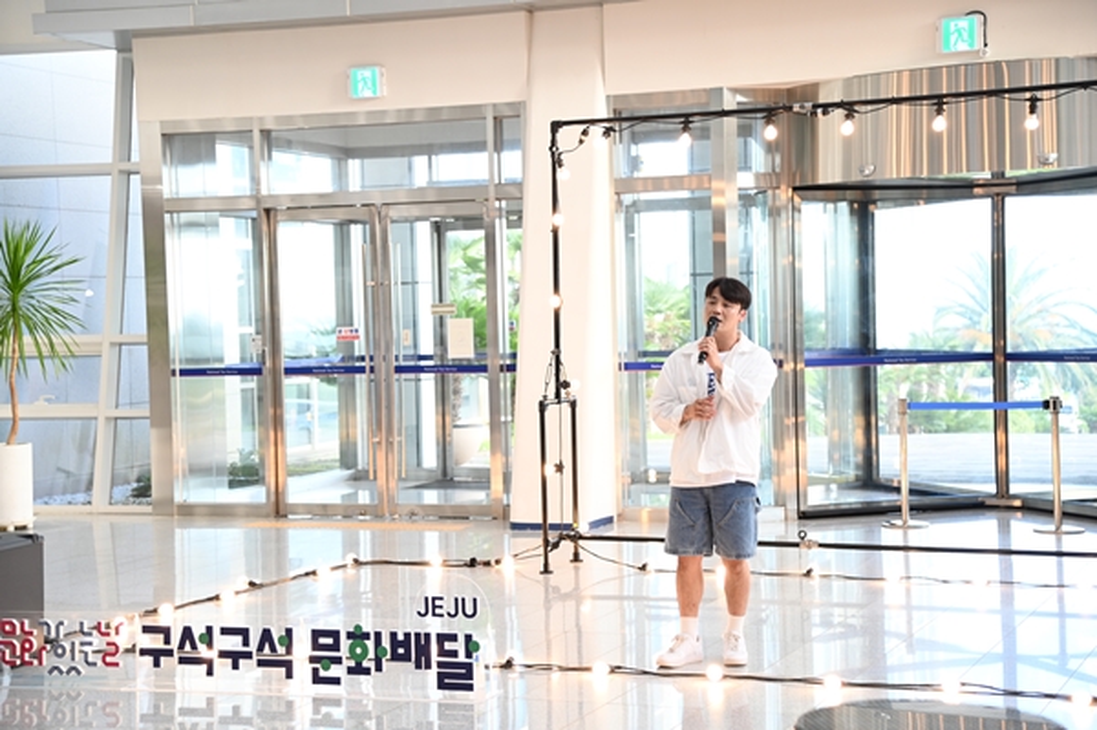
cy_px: 365
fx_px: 2009
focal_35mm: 66
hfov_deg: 30.5
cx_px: 548
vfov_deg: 20.6
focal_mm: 66
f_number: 4
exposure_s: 1/80
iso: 450
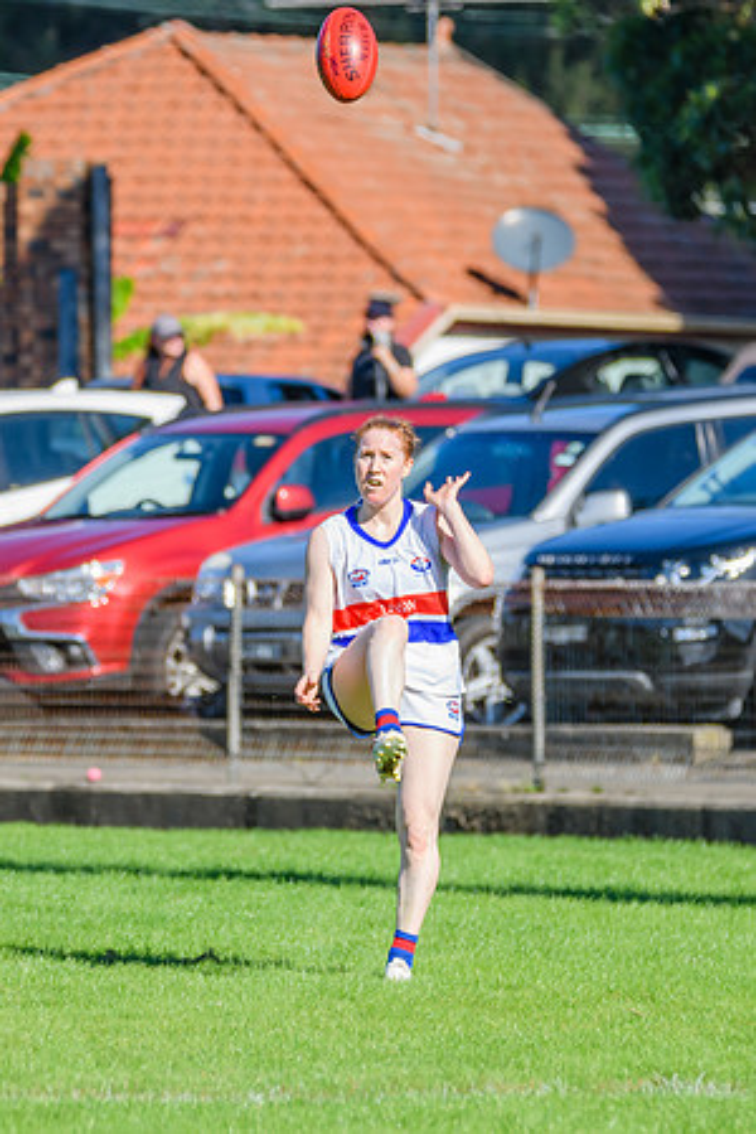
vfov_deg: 3.8
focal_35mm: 537
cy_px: 677
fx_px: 16930
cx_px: 363
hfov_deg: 2.6
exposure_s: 1/1600
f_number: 7.1
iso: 640
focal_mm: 300
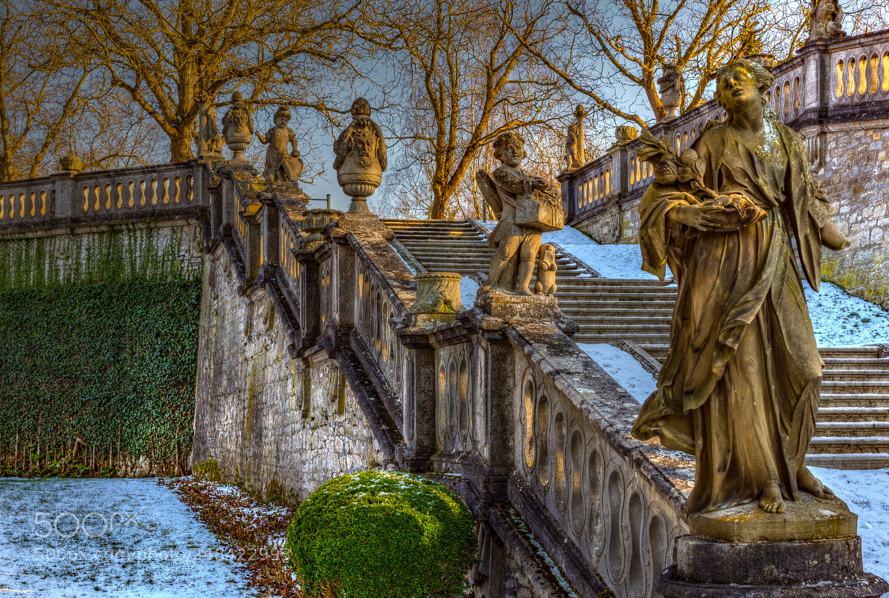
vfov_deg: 22.8
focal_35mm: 60
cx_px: 444
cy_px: 299
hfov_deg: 33.3
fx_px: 1486
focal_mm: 40
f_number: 9.5
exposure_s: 1/30
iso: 100
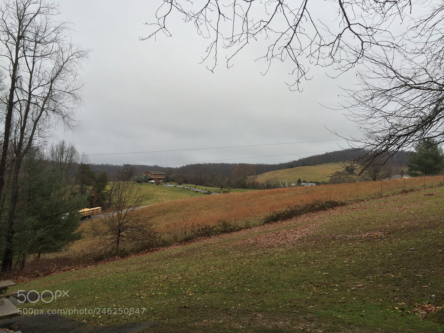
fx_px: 372
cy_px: 166
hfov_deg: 61.7
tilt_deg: +0.5
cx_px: 222
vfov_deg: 48.2
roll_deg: -1.7
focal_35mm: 29
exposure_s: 1/578
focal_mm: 4.15
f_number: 2.2
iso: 32
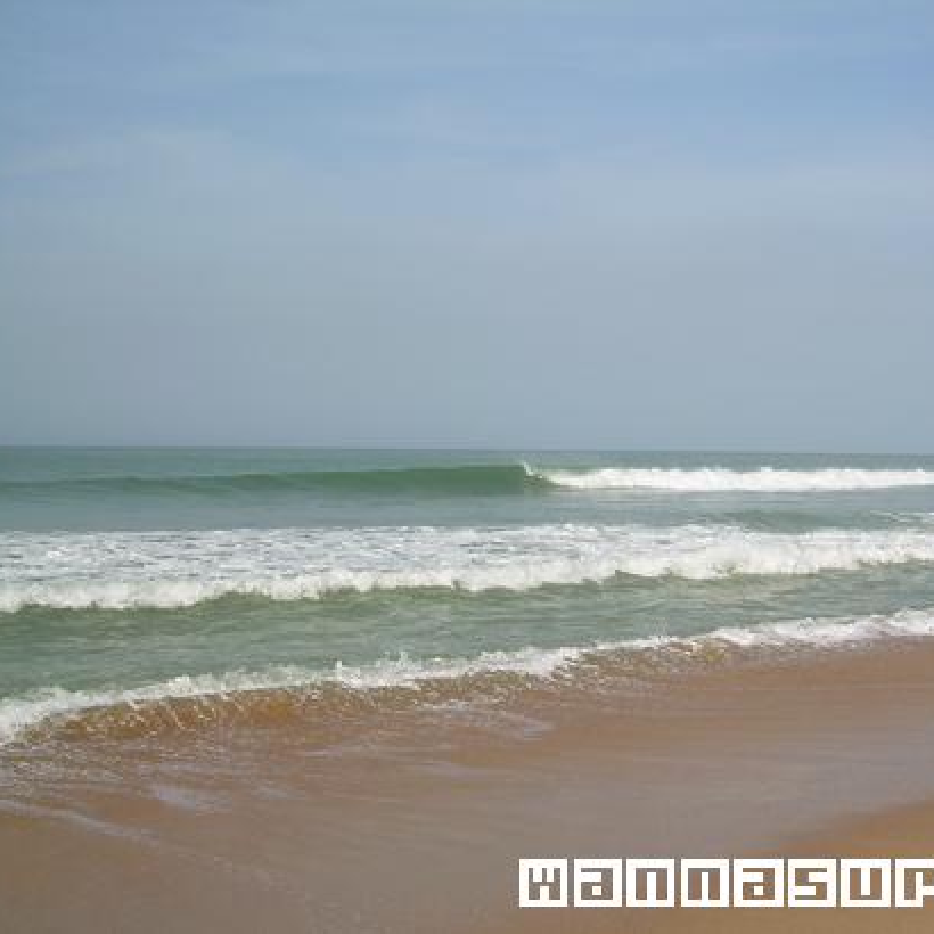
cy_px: 467
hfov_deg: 37.2
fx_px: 1374
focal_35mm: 45
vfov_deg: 37.6
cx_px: 603
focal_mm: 6.3
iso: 50
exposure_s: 1/594
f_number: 4.6
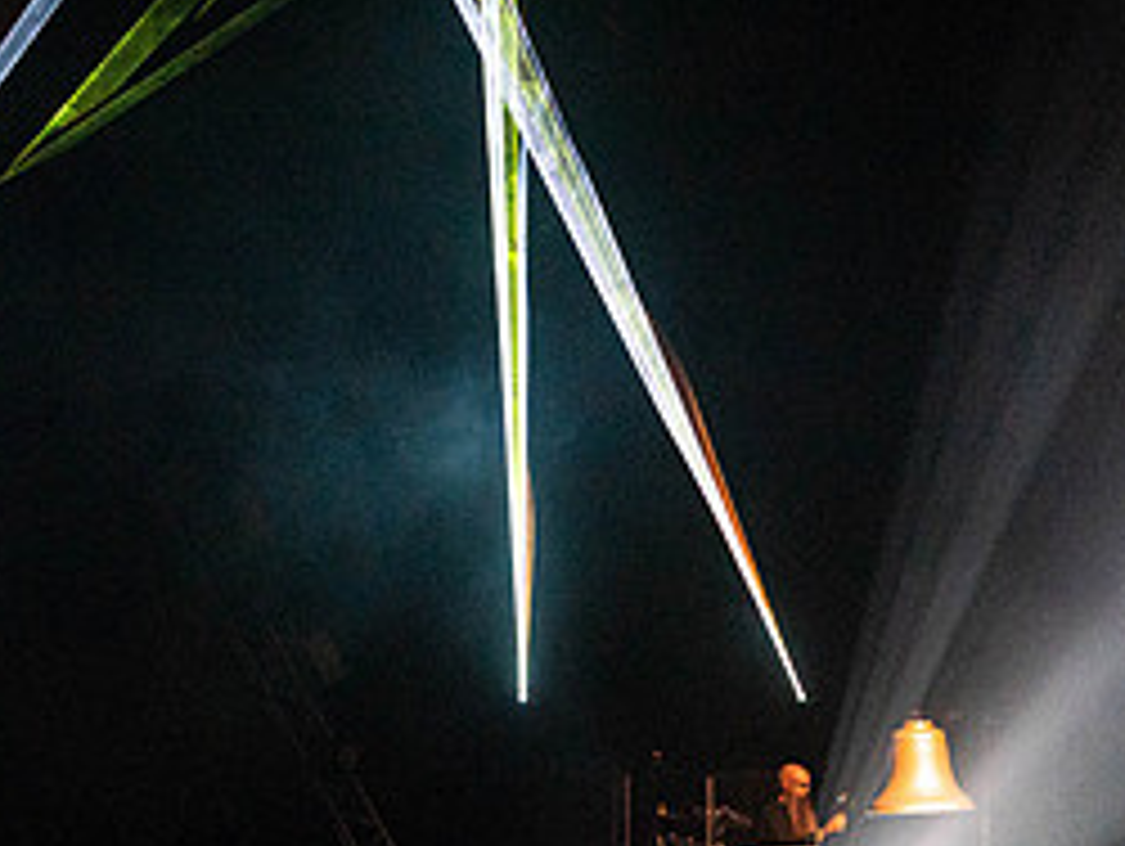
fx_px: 5368
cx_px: 734
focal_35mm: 165
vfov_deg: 9.0
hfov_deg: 12.0
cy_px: 542
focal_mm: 74
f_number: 5.6
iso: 6400
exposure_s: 1/250
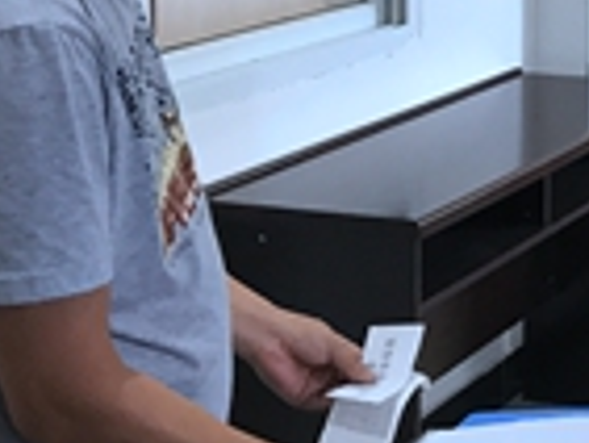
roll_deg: -0.1
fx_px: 1686
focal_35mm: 99
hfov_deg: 18.5
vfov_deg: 14.7
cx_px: 756
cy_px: -15
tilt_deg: -7.6
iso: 40
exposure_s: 1/25
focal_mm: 3.99
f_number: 1.8
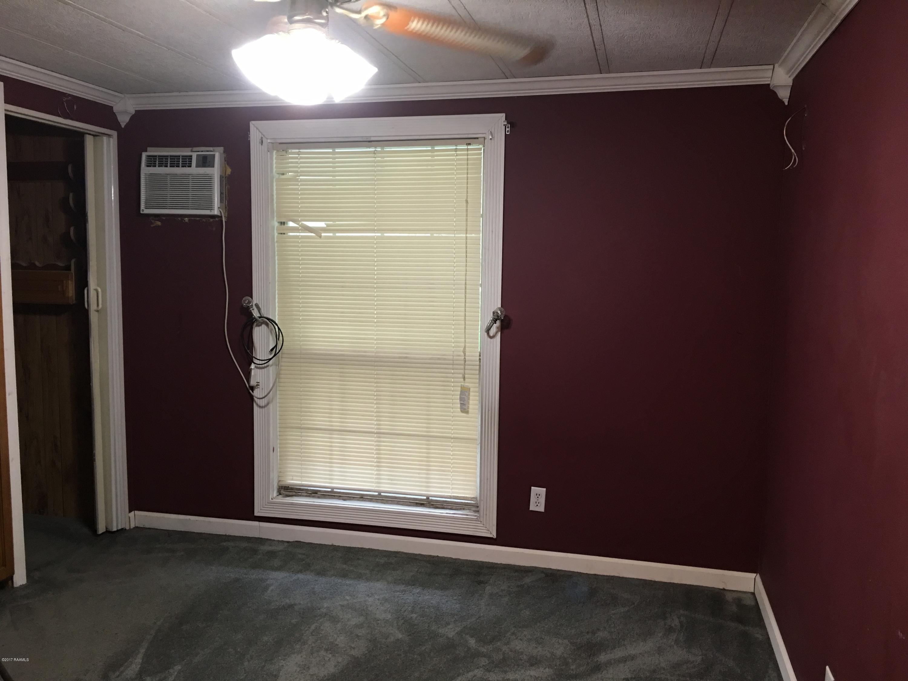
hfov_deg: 61.7
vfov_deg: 48.2
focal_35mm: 29
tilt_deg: -5.6
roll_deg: -0.7
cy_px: 340
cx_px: 454
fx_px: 761
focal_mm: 4.15
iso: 64
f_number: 2.2
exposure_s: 1/15
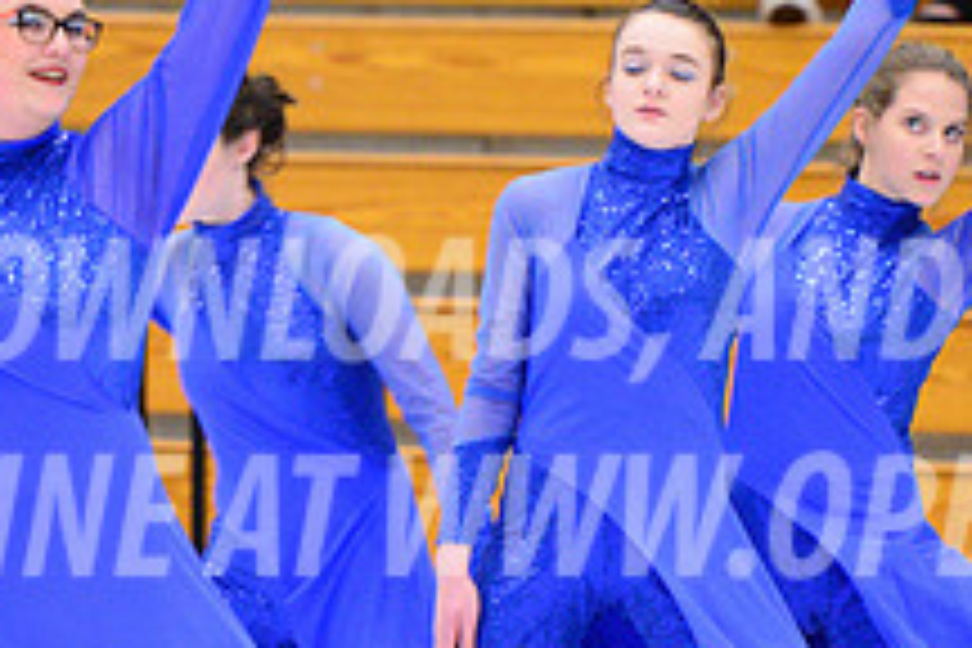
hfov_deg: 4.4
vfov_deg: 2.9
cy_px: 500
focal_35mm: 470
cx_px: 482
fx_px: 12689
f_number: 2.8
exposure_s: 1/320
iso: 6400
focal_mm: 175
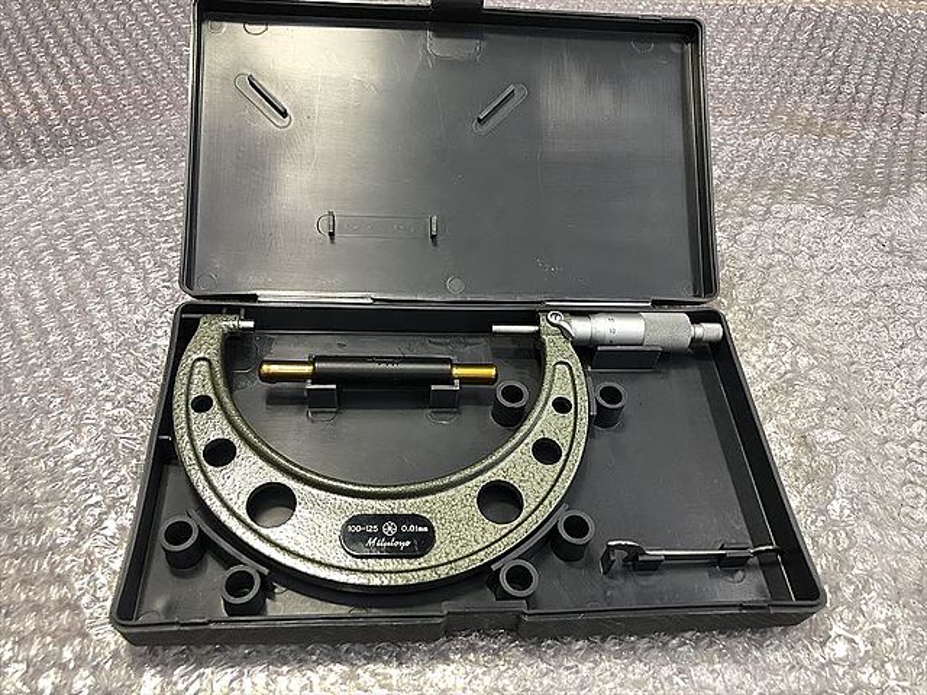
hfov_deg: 63.4
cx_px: 464
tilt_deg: -54.1
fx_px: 750
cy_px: 348
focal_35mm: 28
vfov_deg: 49.7
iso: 40
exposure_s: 1/20
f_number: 1.8
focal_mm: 3.99
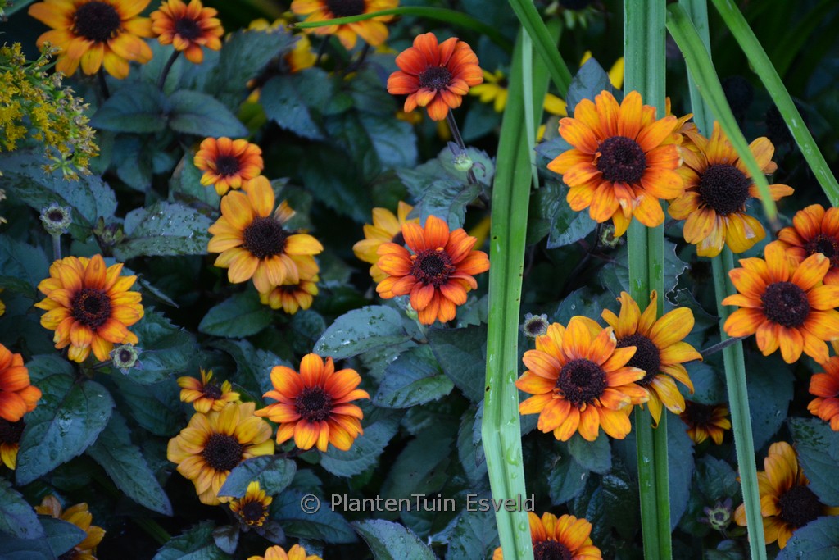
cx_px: 420
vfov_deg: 6.5
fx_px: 4895
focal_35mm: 210
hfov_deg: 9.8
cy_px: 280
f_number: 5.6
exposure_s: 1/500
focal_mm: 140
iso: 1800
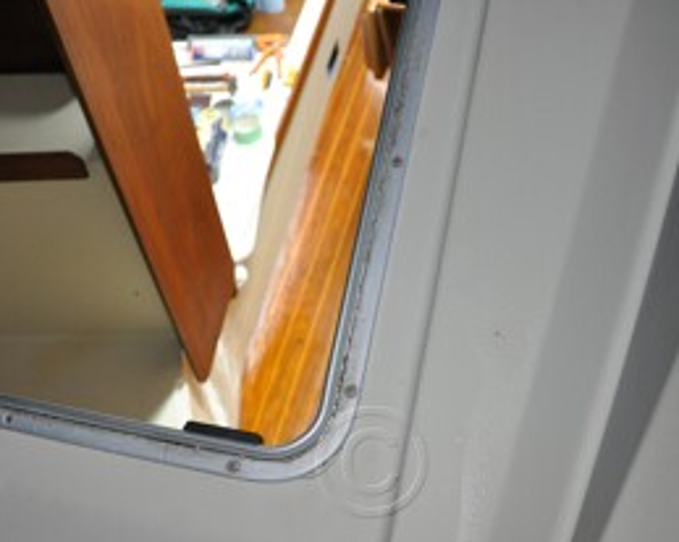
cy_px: 293
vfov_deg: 36.4
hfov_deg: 44.7
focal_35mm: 41
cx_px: 372
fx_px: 824
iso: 800
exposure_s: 1/60
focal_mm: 18
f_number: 3.5
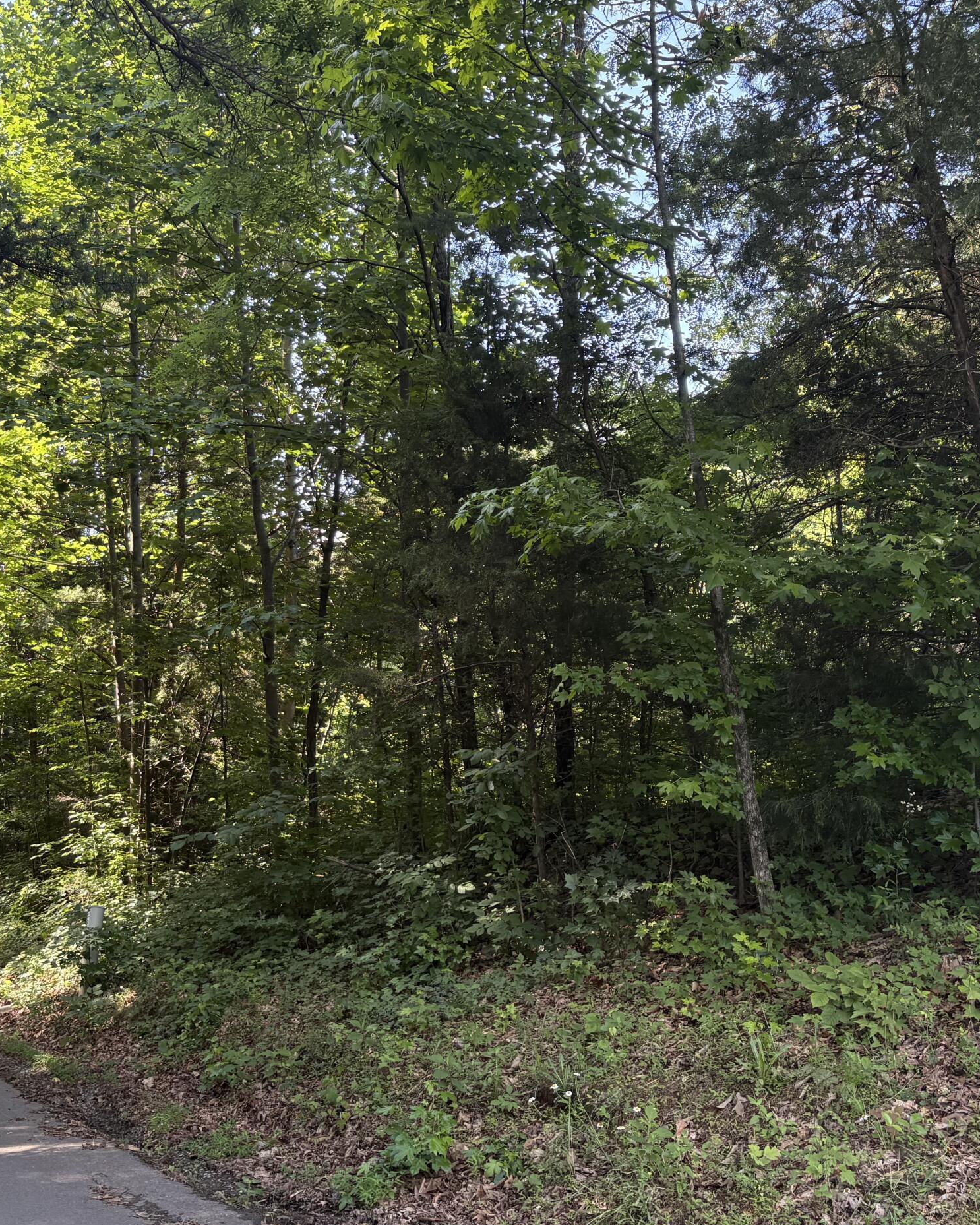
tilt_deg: +4.8
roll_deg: +1.0
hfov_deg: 36.3
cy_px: 562
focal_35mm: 41
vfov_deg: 44.7
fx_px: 1486
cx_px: 385
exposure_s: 1/224
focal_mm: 5.96
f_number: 1.6
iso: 125
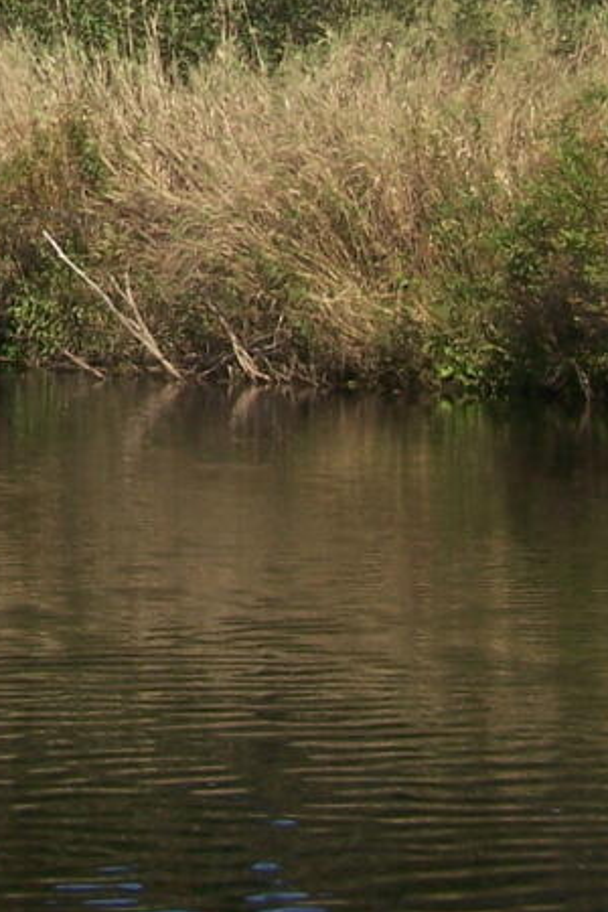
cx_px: -381
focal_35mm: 120
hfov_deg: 10.9
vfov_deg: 16.5
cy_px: -96
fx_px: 3040
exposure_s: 1/800
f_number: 4
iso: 80
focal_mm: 6.3
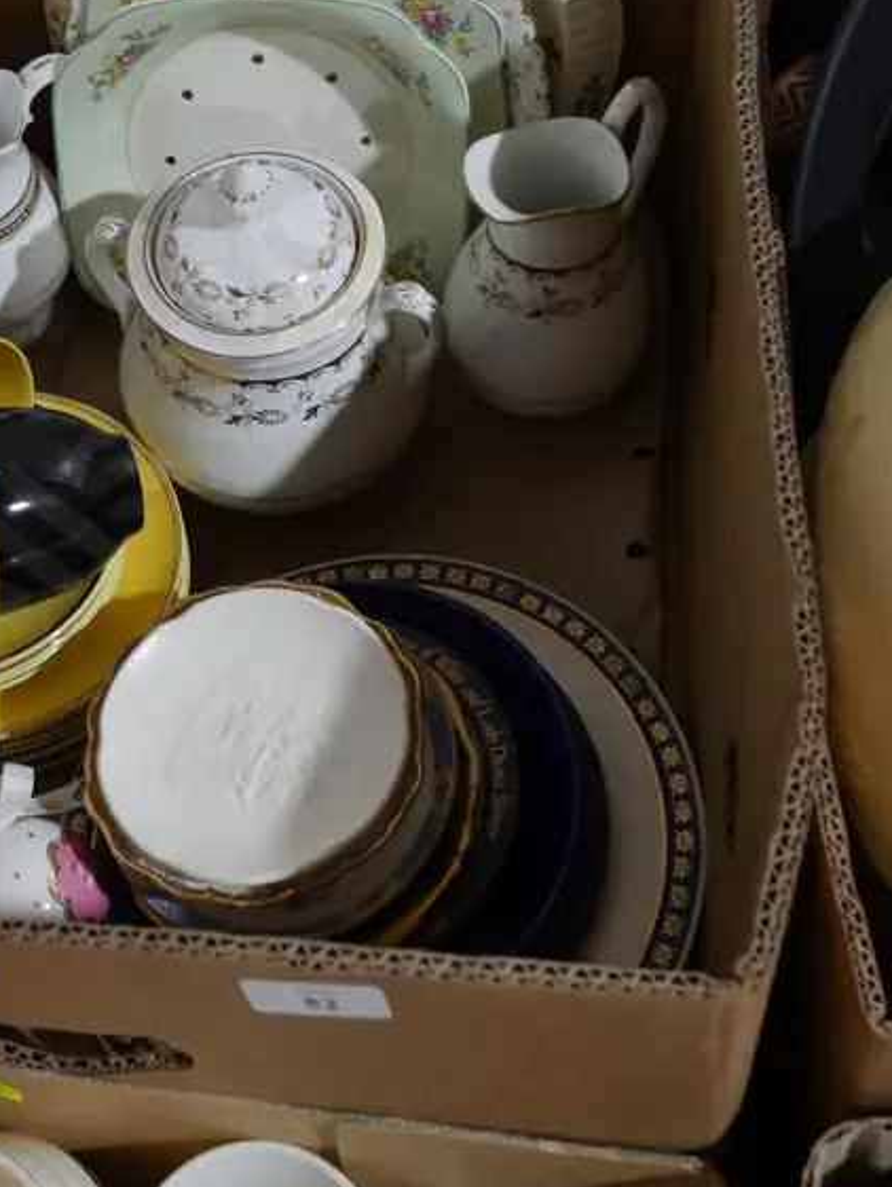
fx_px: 1751
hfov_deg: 28.3
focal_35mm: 51
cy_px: 291
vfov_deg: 36.6
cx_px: 250
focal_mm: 14
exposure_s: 1/60
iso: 800
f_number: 3.5
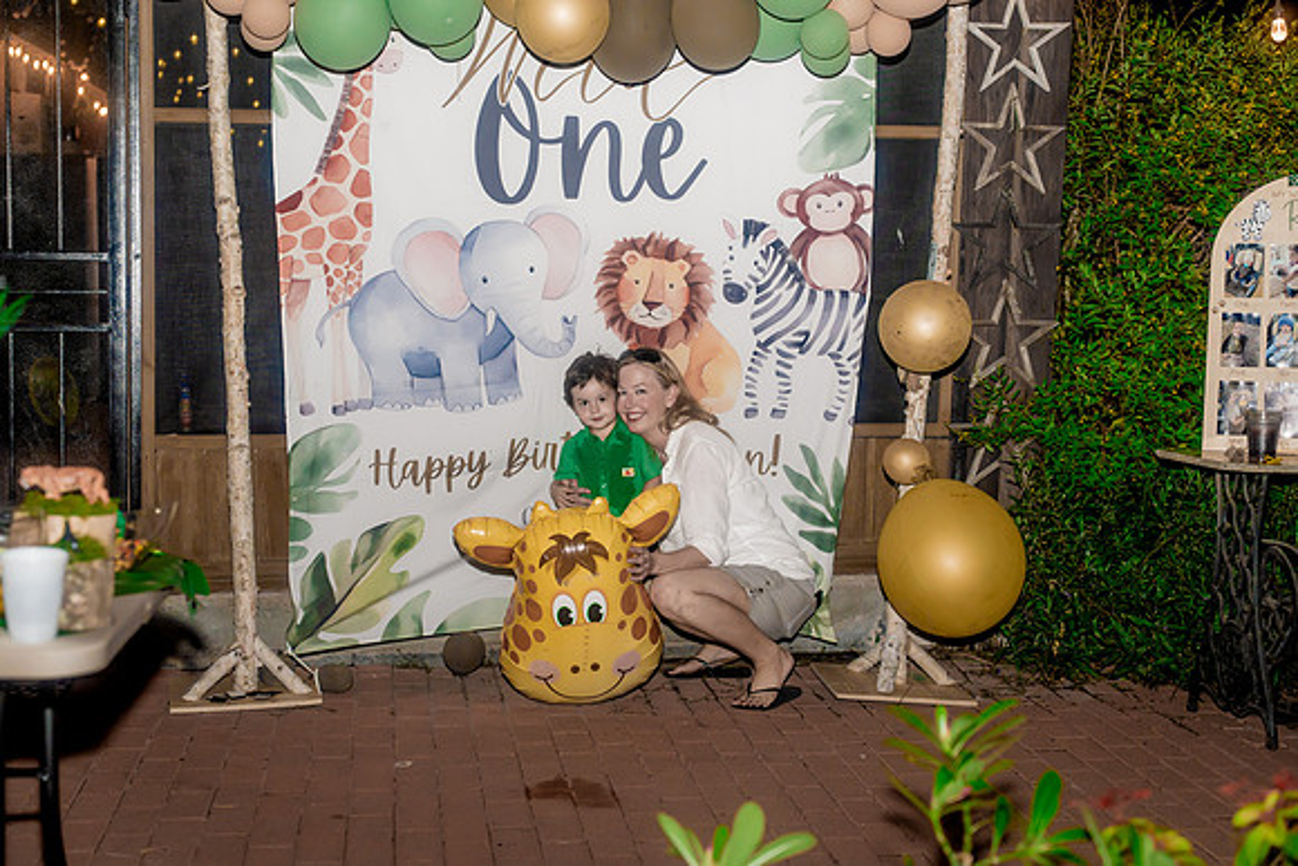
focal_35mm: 50
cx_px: 649
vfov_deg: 27.0
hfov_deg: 39.6
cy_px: 433
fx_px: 1803
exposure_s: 1/200
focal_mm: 50
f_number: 3.2
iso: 2000
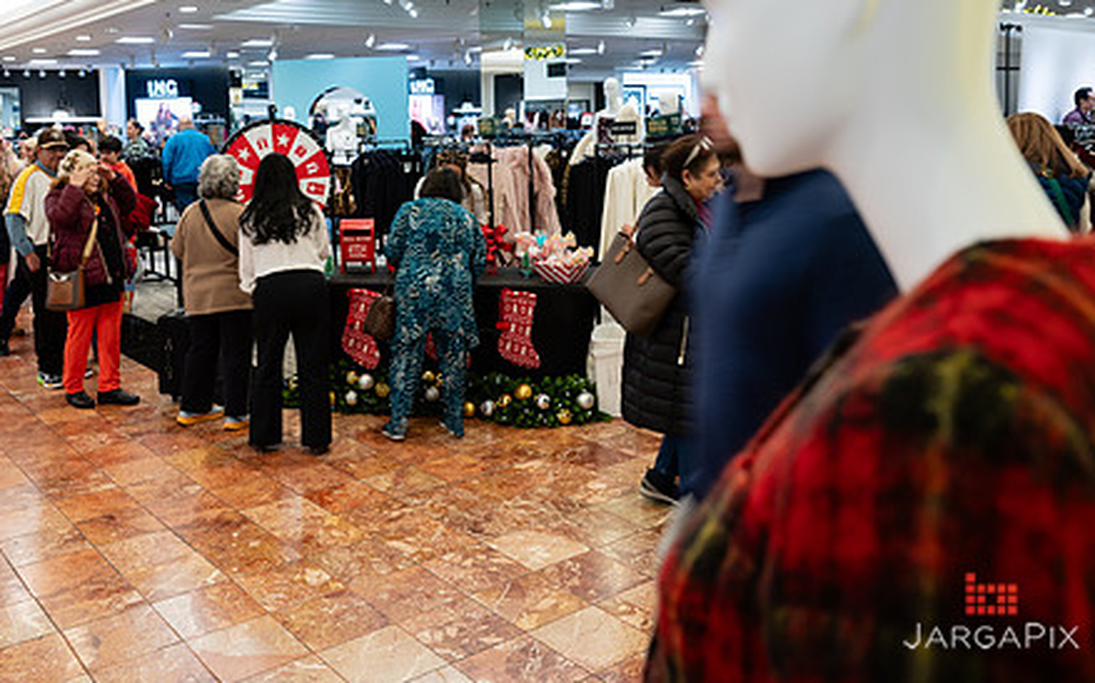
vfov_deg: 37.8
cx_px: 419
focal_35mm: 33
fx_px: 984
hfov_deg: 57.5
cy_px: 221
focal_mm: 24
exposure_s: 1/25
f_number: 3.5
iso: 200
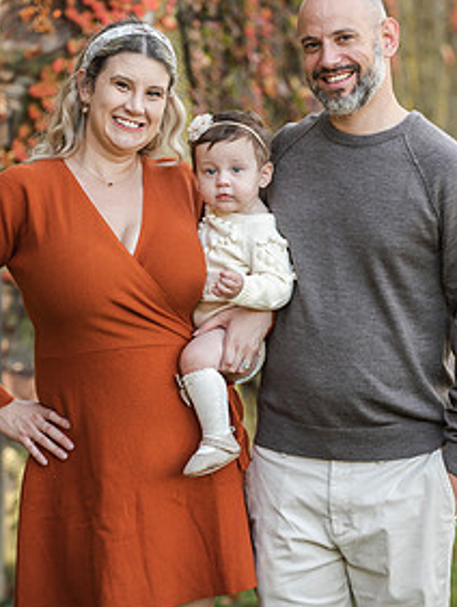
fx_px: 3638
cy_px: 224
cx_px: 228
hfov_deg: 7.2
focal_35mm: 207
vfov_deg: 9.5
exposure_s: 1/500
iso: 800
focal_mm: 135
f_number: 4
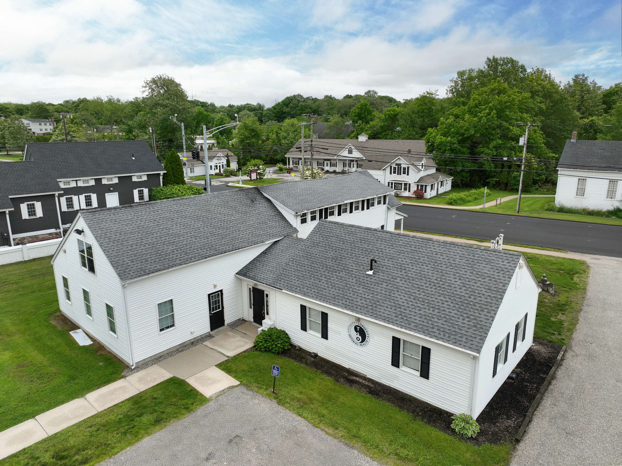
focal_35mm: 24
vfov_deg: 56.8
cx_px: 311
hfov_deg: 71.6
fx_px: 431
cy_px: 233
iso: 160
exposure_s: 1/2000
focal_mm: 12.29
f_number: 2.8
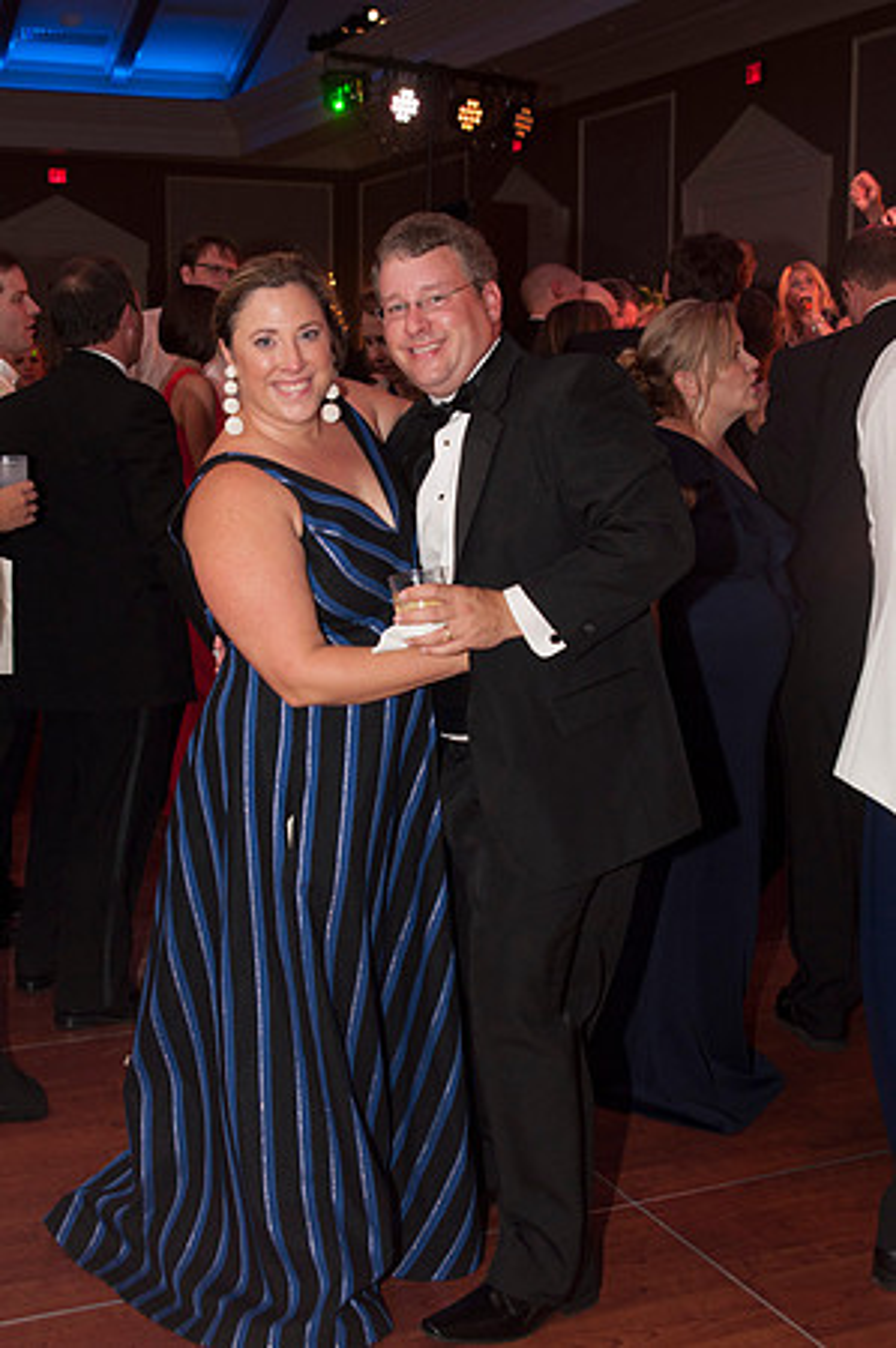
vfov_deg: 41.2
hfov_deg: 28.0
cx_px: 448
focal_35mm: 48
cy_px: 674
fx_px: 1796
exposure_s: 1/60
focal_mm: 32
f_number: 5
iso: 400
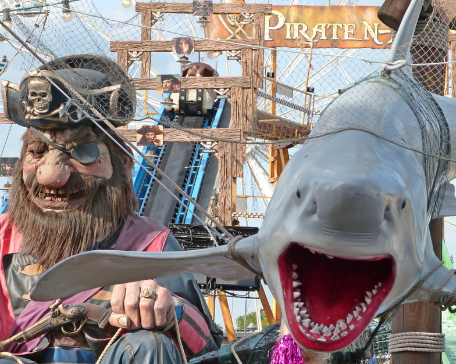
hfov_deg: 13.1
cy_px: 206
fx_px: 1984
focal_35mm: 147
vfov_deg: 10.5
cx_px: 230
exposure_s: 1/250
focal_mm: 21.2
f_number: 5
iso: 100
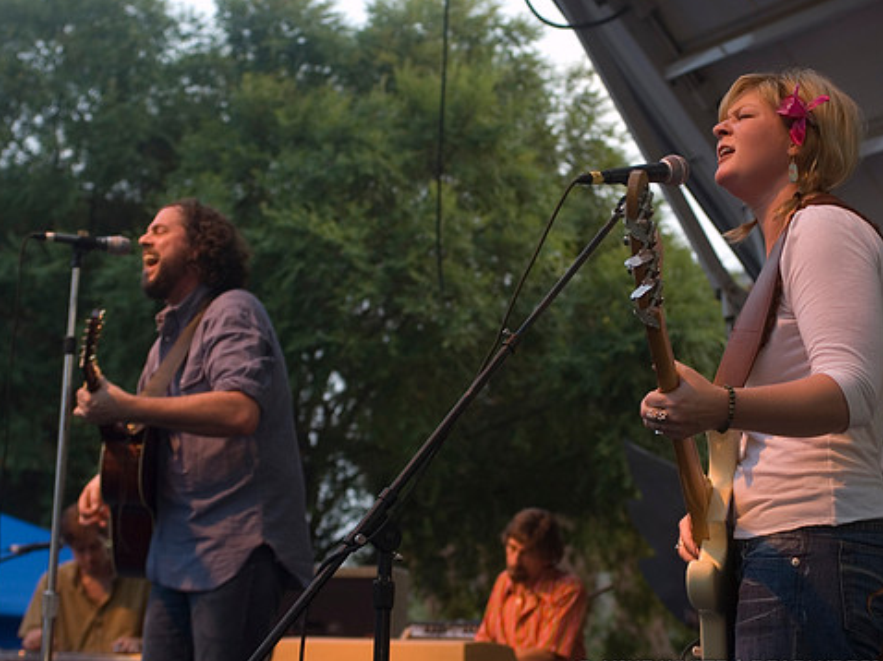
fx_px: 1963
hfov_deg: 25.3
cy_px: 329
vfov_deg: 19.1
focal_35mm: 77
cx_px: 451
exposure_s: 1/125
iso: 200
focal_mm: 44
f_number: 4
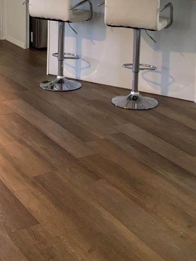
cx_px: 90
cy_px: 0
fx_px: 505
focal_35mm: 67
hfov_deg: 22.0
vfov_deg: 27.3
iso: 160
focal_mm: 3
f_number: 1.8
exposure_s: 1/60
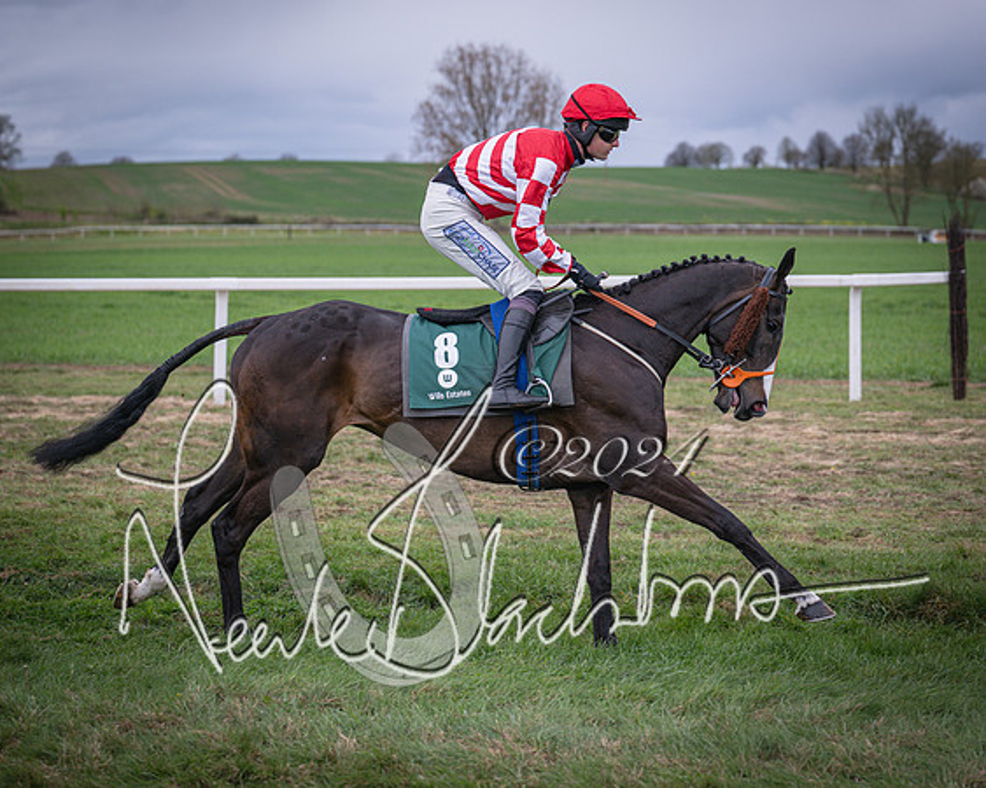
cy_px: 393
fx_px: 2539
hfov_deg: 22.0
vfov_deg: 17.6
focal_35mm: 87
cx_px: 478
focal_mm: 71
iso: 400
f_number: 3.2
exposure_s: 1/1600
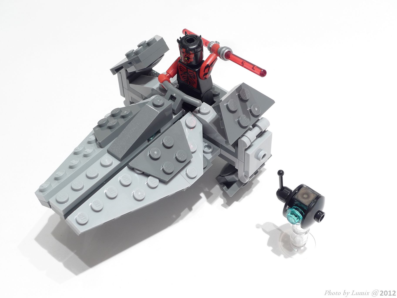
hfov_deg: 33.8
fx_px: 654
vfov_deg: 25.7
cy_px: 149
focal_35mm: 57
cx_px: 198
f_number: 4.5
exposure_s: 1.3
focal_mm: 12.1
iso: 80
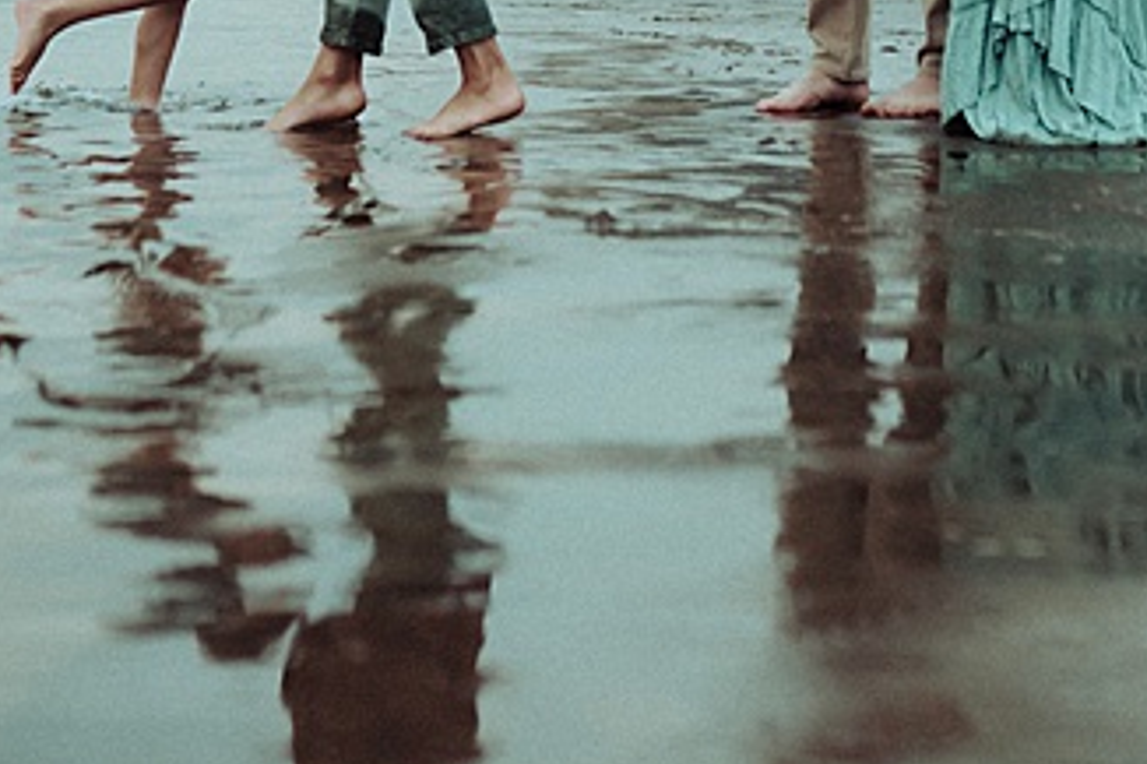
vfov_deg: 10.1
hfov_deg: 15.9
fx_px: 4108
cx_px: 574
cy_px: -539
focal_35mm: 129
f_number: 2.2
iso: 200
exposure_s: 1/500
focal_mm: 35
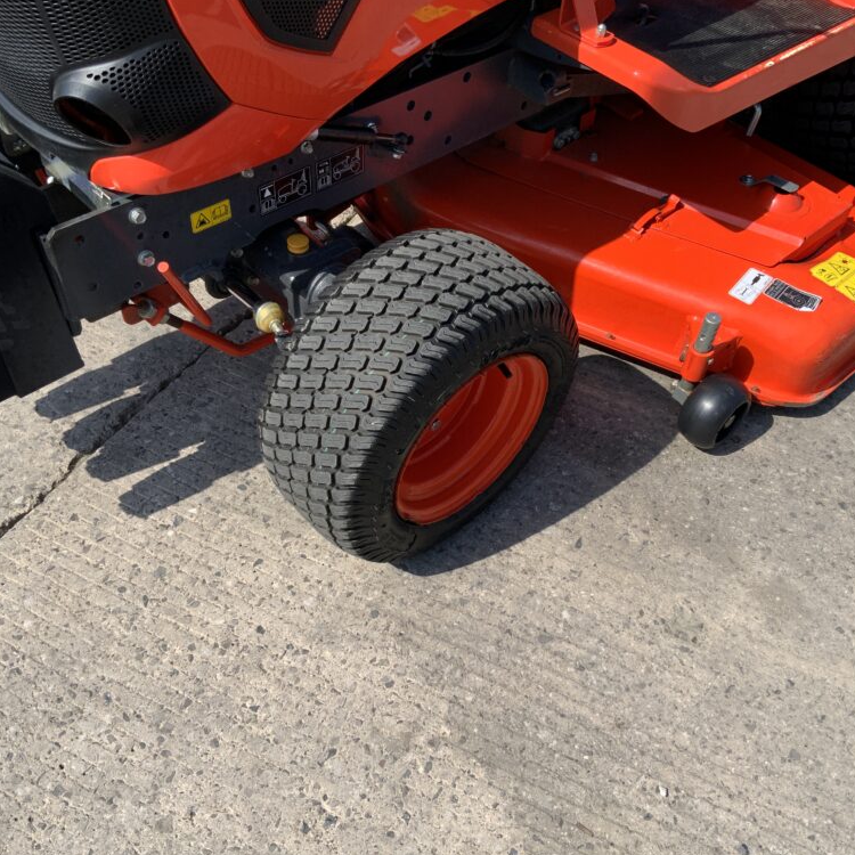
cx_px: 451
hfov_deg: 47.2
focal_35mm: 35
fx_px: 978
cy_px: 431
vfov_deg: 47.2
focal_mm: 3
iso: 16
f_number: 1.8
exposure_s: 1/1311
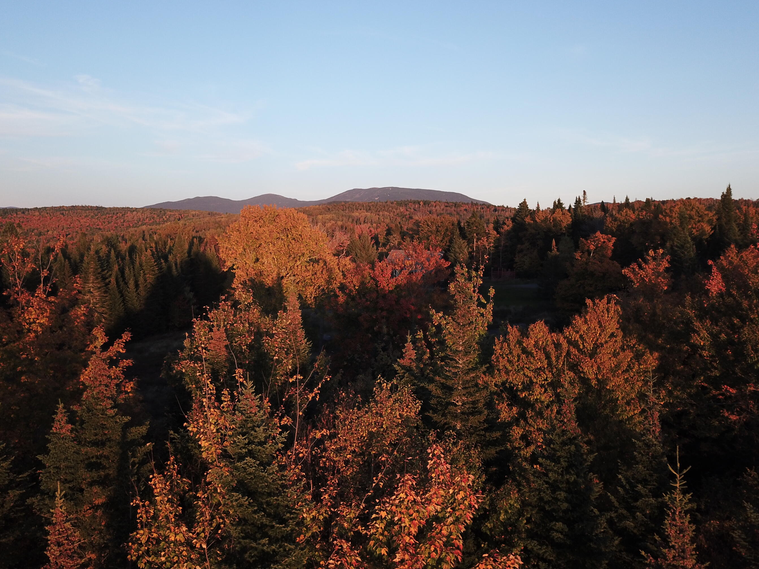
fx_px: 636
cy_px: 261
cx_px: 356
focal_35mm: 29
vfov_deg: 48.2
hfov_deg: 61.6
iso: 100
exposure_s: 1/315
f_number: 2.2
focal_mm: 4.73
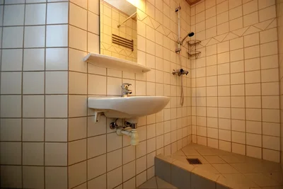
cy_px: 94
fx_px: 118
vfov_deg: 77.4
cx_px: 142
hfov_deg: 100.4
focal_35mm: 15
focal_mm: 10
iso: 640
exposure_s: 1/60
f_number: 3.5
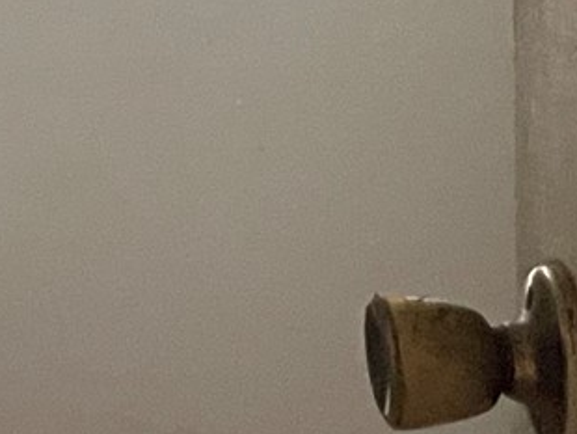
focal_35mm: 165
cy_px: -425
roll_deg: +1.6
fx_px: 2752
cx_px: -960
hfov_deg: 10.0
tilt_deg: -3.9
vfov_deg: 8.5
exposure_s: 1/60
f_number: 1.6
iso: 500
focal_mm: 5.1
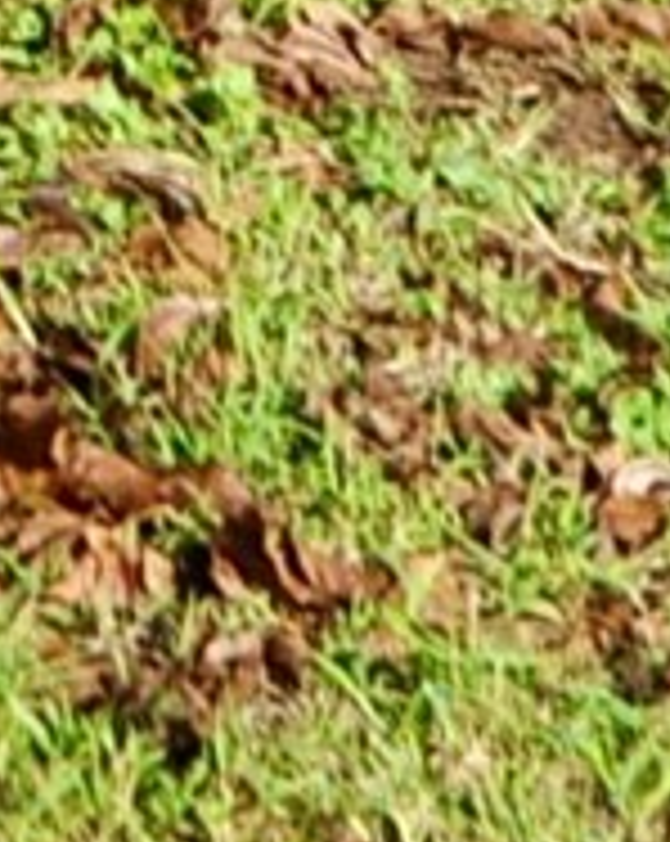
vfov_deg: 5.4
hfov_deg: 4.5
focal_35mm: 328
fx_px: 8150
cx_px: -1407
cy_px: -1970
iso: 200
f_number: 9
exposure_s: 1/320
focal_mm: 20
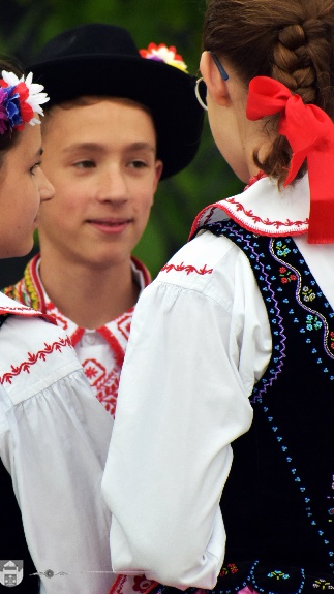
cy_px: 268
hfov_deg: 1.9
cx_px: 130
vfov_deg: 3.3
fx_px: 10339
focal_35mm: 656
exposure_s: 1/250
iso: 800
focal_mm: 300
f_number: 6.3
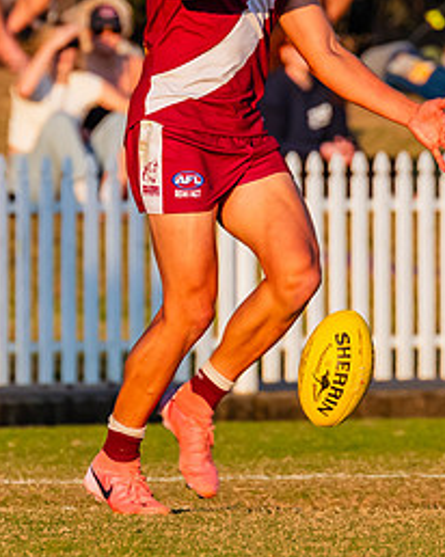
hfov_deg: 1.2
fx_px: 21427
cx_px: 205
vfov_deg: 1.5
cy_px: 103
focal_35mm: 1300
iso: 800
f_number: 9
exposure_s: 1/1000
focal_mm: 420
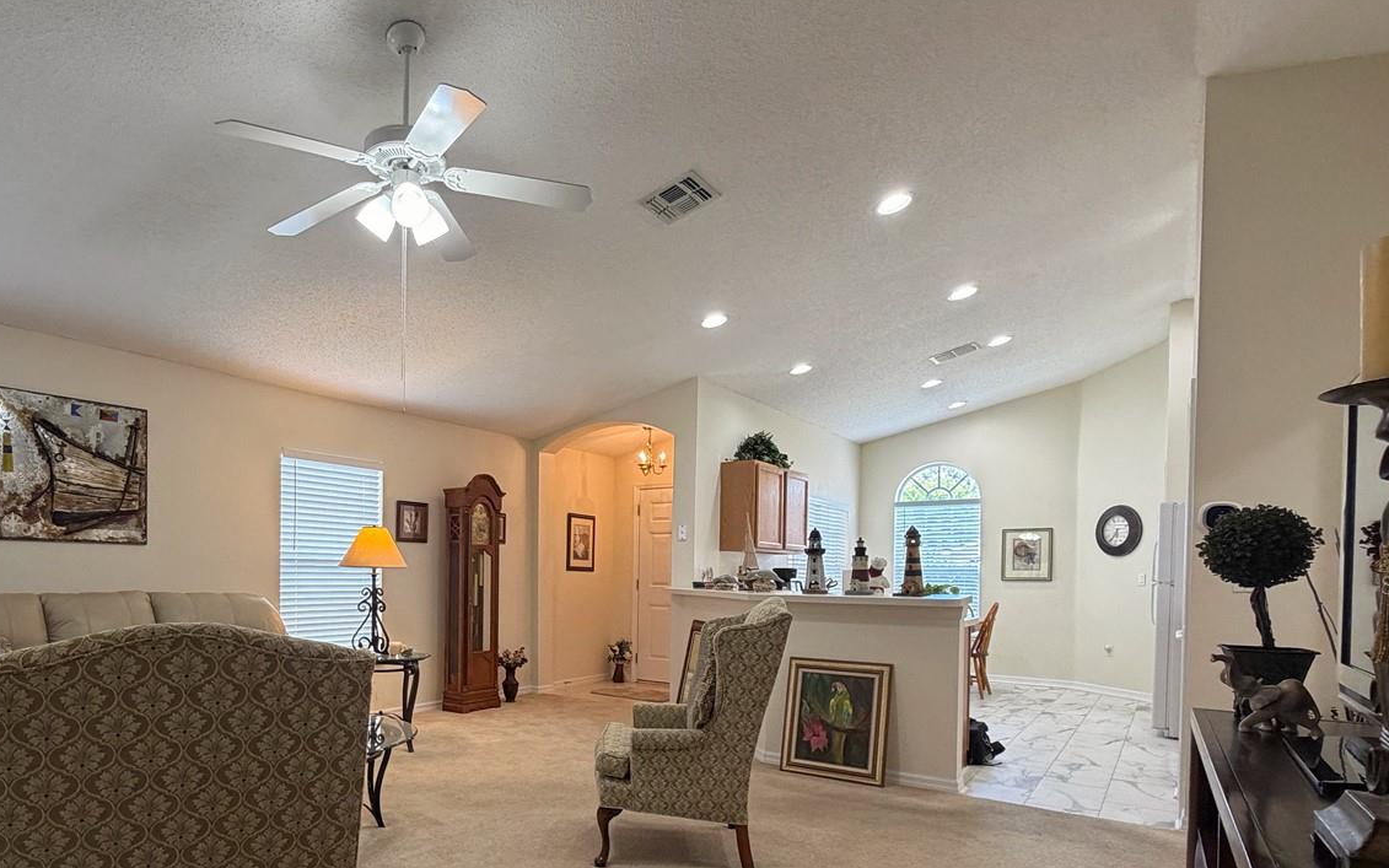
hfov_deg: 80.6
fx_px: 795
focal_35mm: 21
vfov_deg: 56.0
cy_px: 584
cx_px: 515
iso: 250
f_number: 2.2
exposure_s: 1/120
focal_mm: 2.22
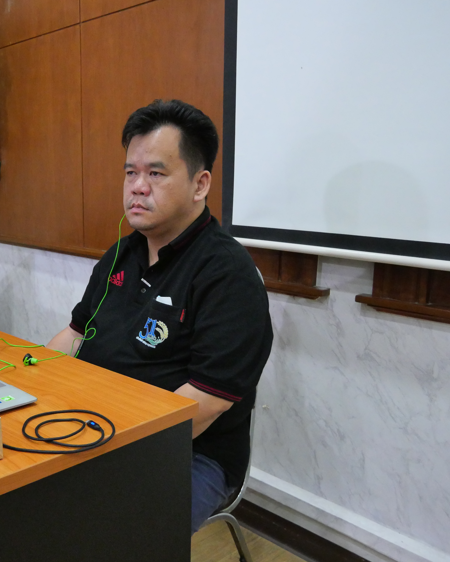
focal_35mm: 34
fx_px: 566
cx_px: 100
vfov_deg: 52.8
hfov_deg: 41.7
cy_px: 280
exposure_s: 1/100
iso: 3200
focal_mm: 12
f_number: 3.5
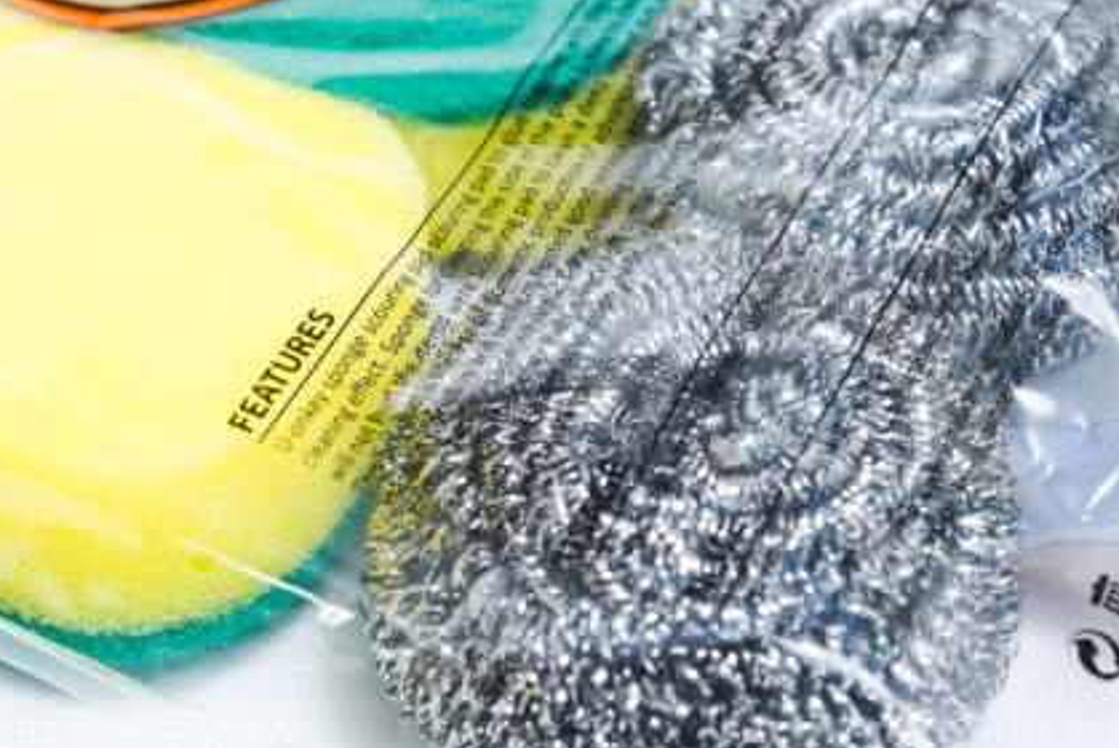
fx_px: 3639
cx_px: 393
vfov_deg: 11.7
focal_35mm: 117
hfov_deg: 17.4
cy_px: 299
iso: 3200
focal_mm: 70
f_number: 8
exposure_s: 1/200
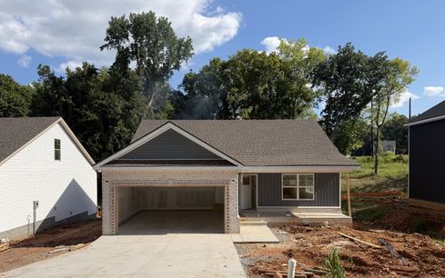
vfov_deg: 47.3
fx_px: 315
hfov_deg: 70.4
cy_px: 169
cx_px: 219
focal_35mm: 26
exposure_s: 1/5319
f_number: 1.78
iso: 80
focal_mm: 6.76
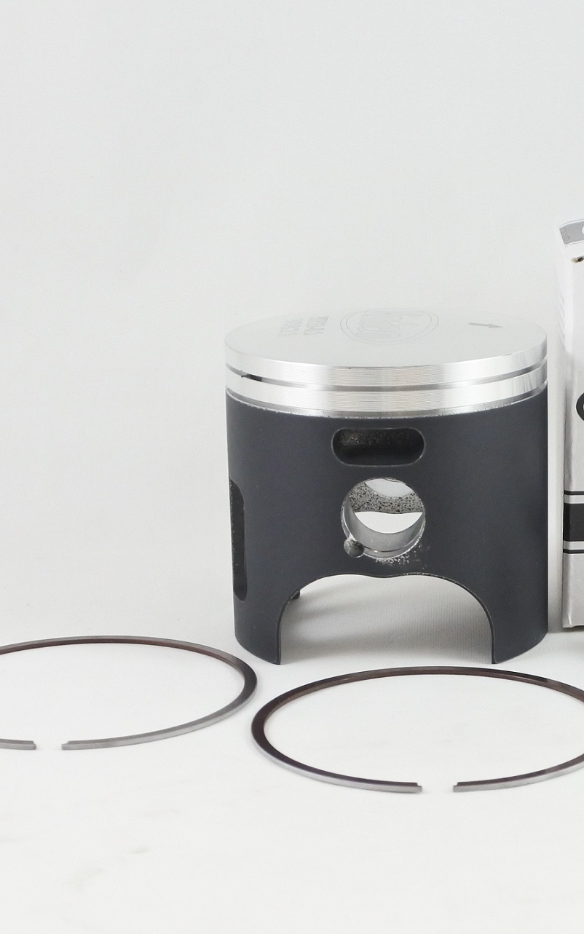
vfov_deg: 34.5
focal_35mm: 59
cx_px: 514
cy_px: 474
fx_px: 1502
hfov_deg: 21.6
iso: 560
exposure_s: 1/125
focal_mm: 14.3
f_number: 4
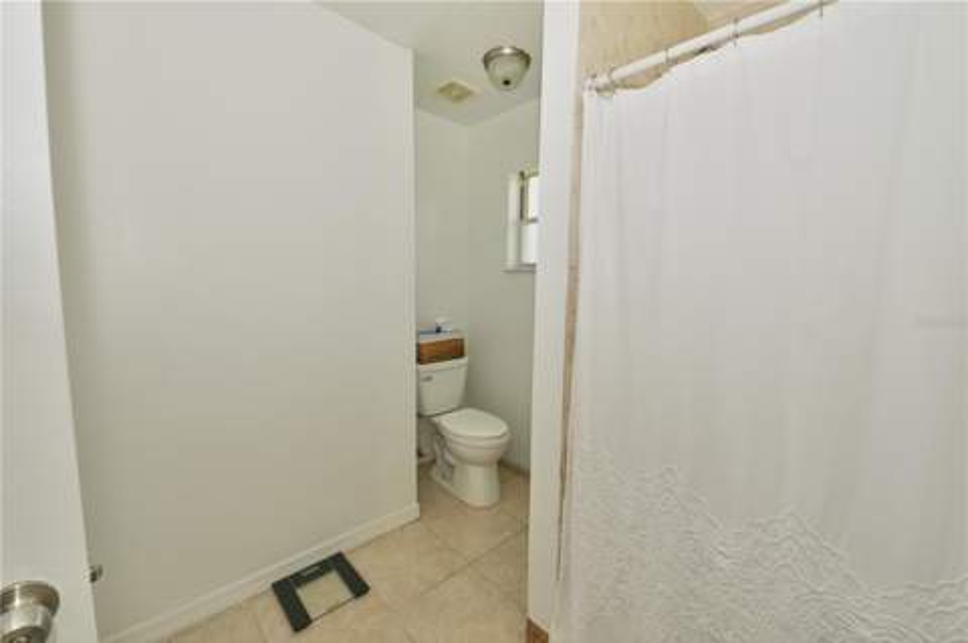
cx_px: 484
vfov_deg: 81.1
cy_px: 322
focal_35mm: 14
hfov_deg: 104.3
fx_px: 376
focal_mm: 14
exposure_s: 1/200
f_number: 5
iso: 400
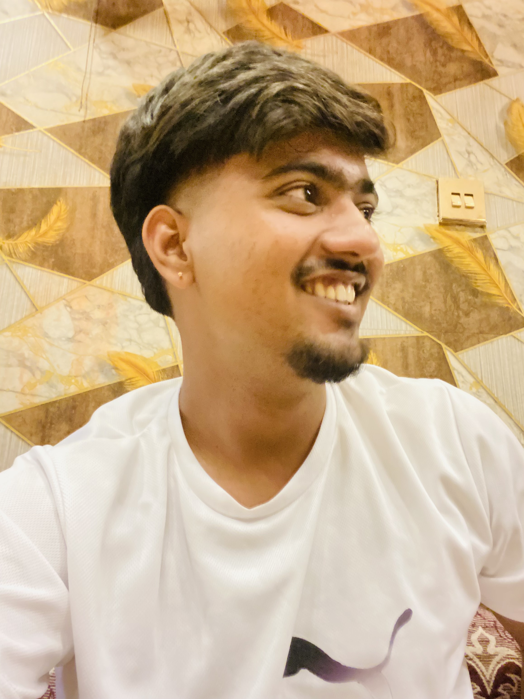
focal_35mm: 30
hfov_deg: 46.8
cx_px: 262
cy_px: 350
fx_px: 606
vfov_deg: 60.0
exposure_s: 1/15
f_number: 2.2
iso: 2000
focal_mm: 2.71
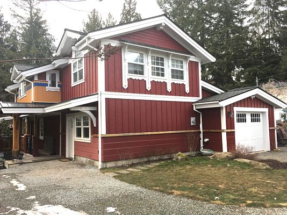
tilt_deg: +1.6
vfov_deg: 48.2
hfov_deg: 61.7
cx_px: 144
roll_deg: +0.7
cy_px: 108
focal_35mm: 29
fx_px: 240
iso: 25
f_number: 2.2
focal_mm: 4.15
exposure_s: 1/120
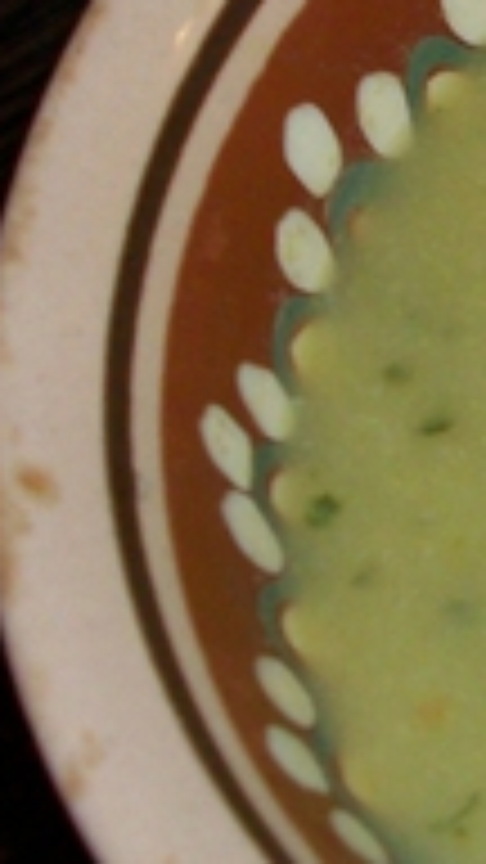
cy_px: 380
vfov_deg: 20.2
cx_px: 1044
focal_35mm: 106
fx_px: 2428
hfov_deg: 10.3
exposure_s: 1/60
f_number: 2.8
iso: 160
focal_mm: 5.7
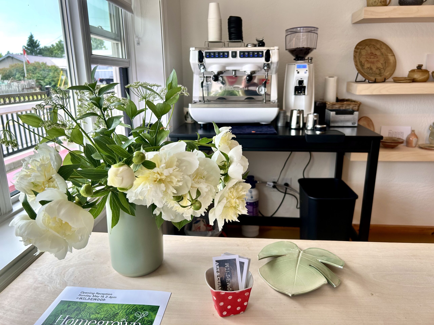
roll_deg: +1.2
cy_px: 162
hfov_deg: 67.3
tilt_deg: -15.2
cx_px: 217
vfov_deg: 53.1
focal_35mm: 26
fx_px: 326
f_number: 1.5
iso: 32
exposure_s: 1/120
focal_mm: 5.7
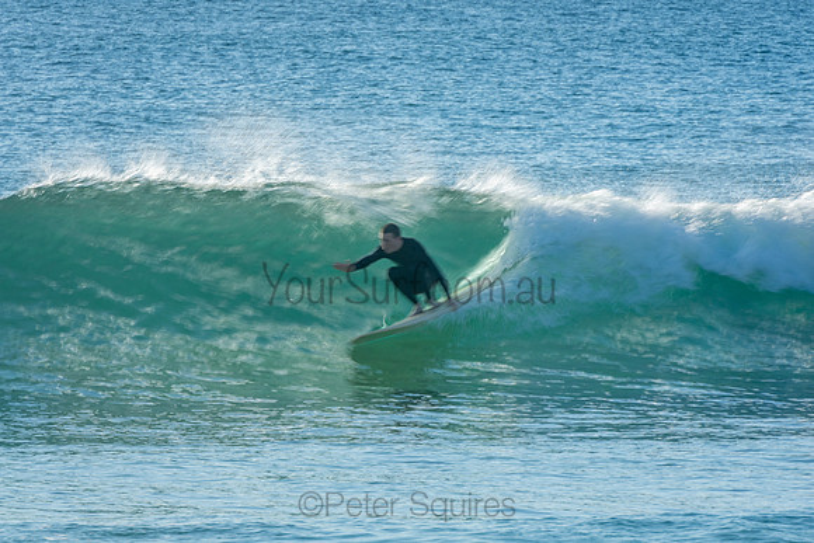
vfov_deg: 2.3
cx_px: 407
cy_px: 272
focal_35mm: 600
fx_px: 13569
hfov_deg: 3.4
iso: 100
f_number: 20
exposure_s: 1/30
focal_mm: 400
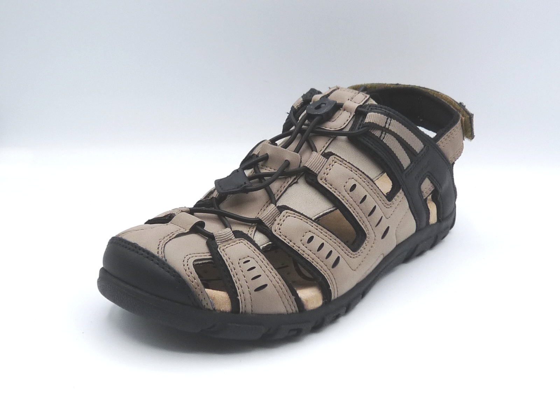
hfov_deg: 38.9
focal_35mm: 49
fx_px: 793
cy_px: 210
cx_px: 280
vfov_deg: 29.7
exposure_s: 1/200
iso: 100
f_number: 4.5
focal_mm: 4.8
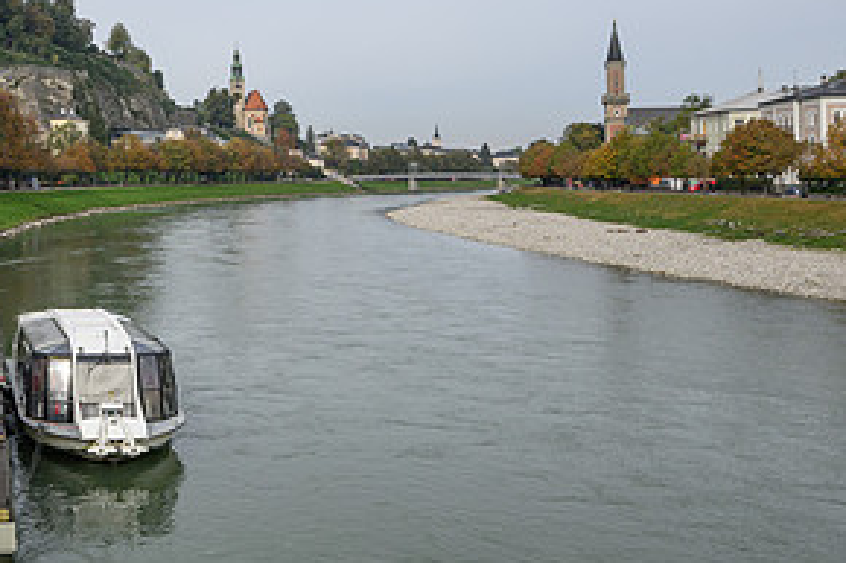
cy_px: 137
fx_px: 986
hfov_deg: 41.0
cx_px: 18
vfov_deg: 31.3
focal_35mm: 42
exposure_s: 1/200
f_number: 10
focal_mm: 14
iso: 140
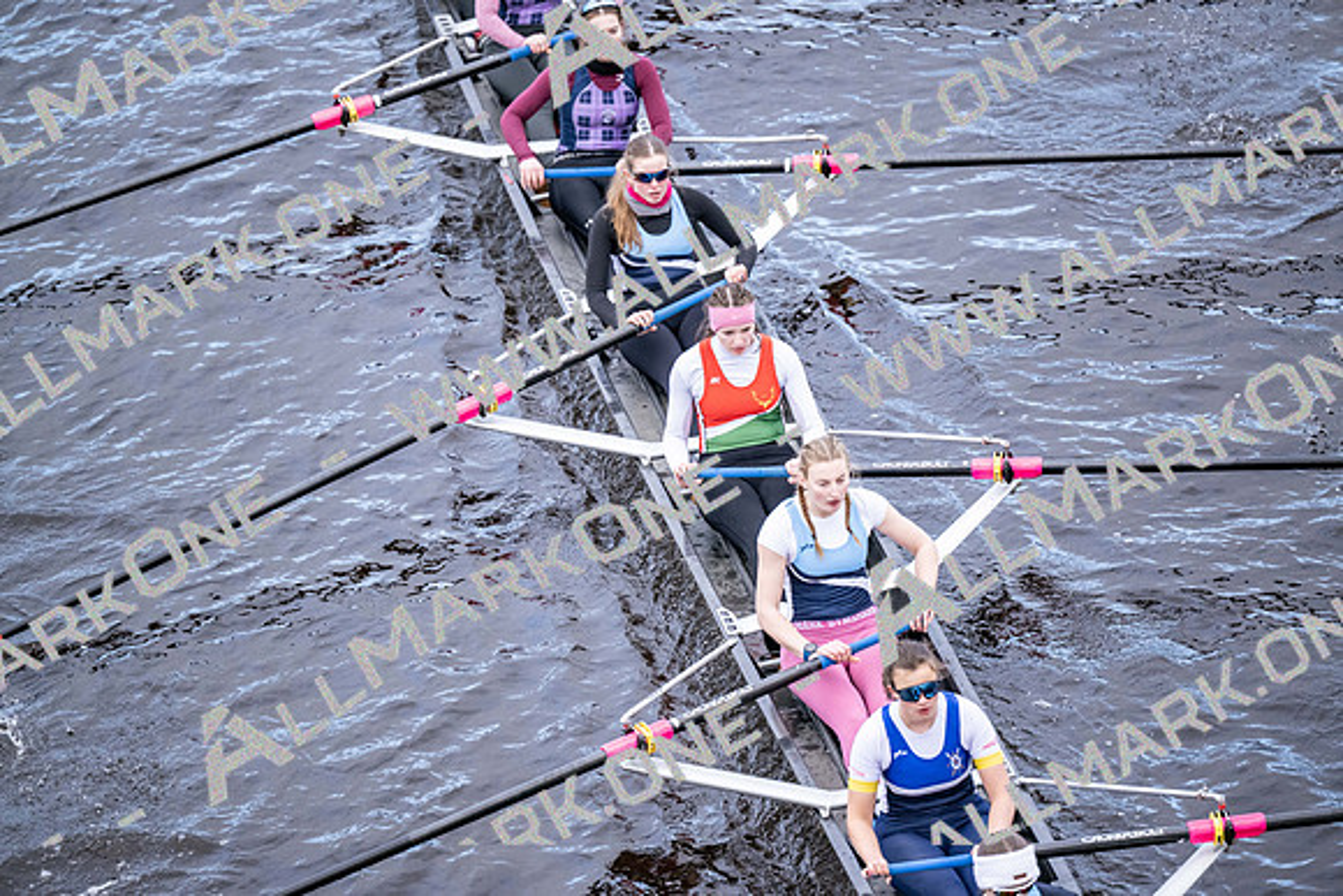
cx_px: 672
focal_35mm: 200
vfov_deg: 6.9
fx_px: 7463
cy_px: 448
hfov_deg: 10.3
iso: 2000
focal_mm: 200
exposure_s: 1/2000
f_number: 2.8
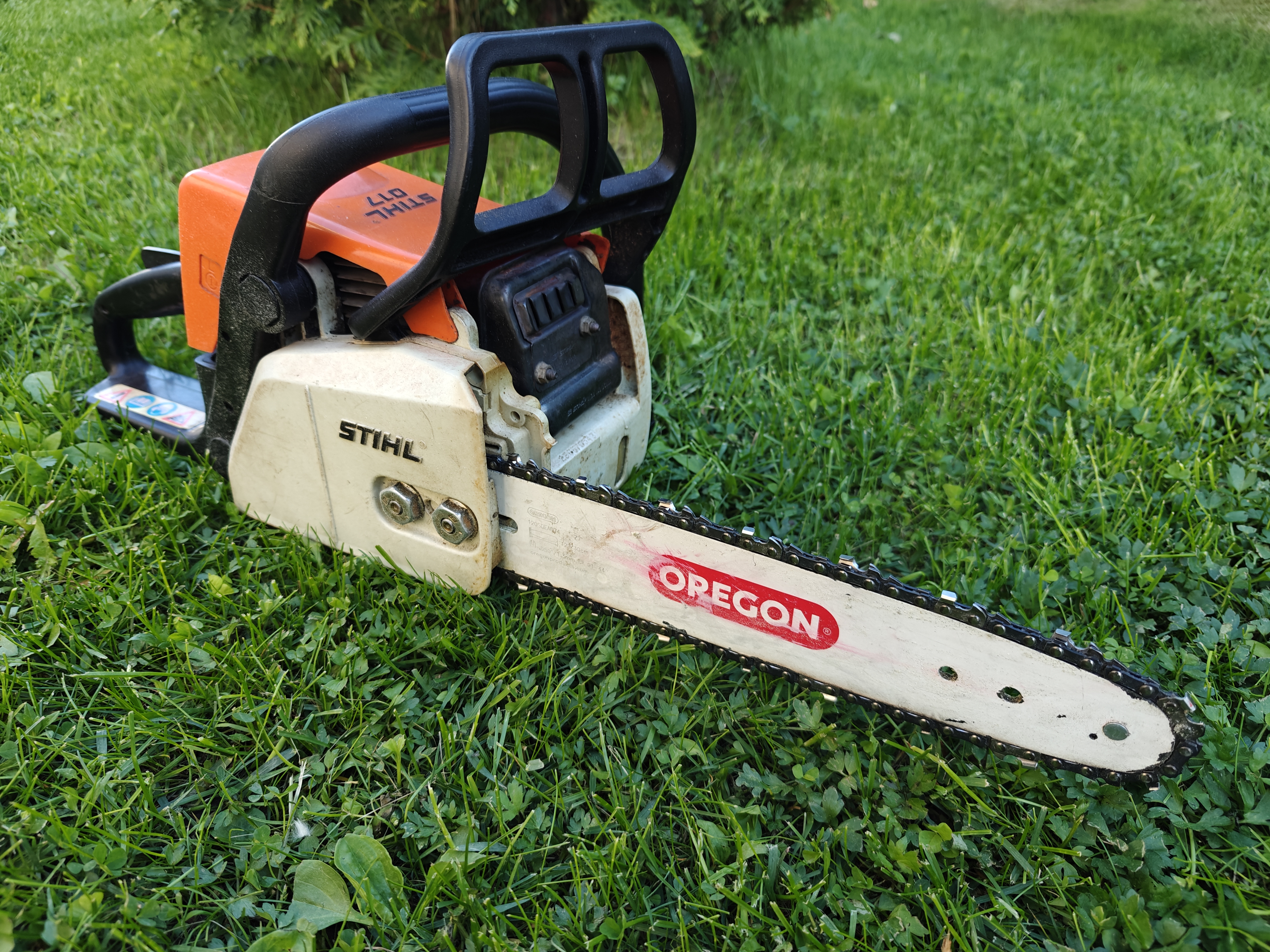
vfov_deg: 58.9
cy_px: 476
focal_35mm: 23
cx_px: 635
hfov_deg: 73.9
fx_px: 844
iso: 125
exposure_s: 1/100
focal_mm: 6.06
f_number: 1.6
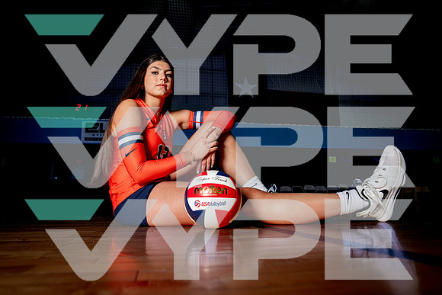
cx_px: 221
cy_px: 148
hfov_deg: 72.0
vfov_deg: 51.7
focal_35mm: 25
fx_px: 304
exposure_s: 1/200
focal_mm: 24
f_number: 5
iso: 250
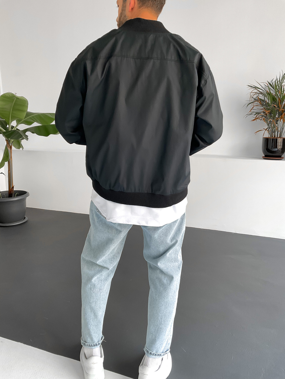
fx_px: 318
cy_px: 190
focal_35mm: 29
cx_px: 142
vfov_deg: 61.7
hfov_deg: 48.2
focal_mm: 3
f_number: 1.8
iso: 64
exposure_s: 1/100
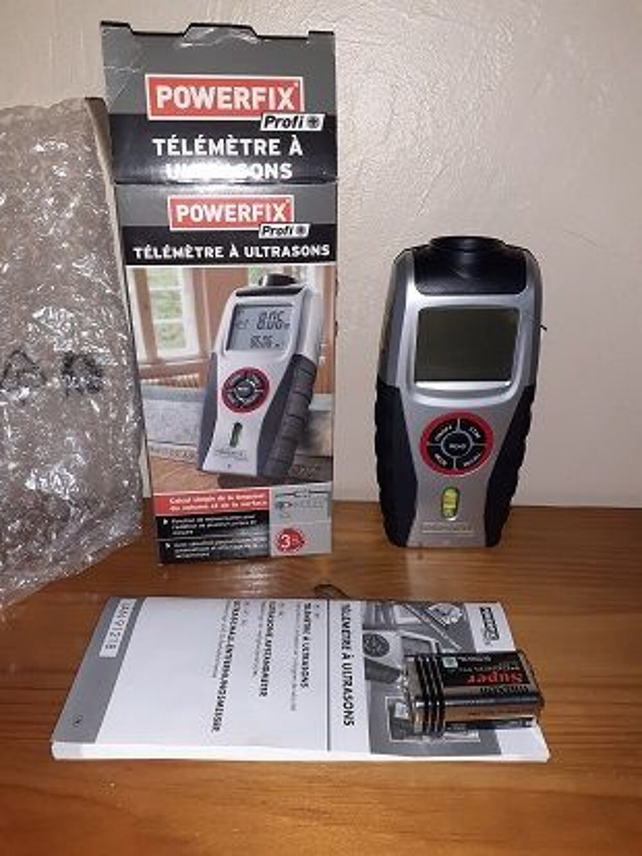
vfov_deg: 65.3
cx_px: 321
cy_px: 428
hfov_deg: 51.4
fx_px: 667
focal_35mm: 27
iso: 1000
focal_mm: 3.6
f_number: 1.9
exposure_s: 1/17
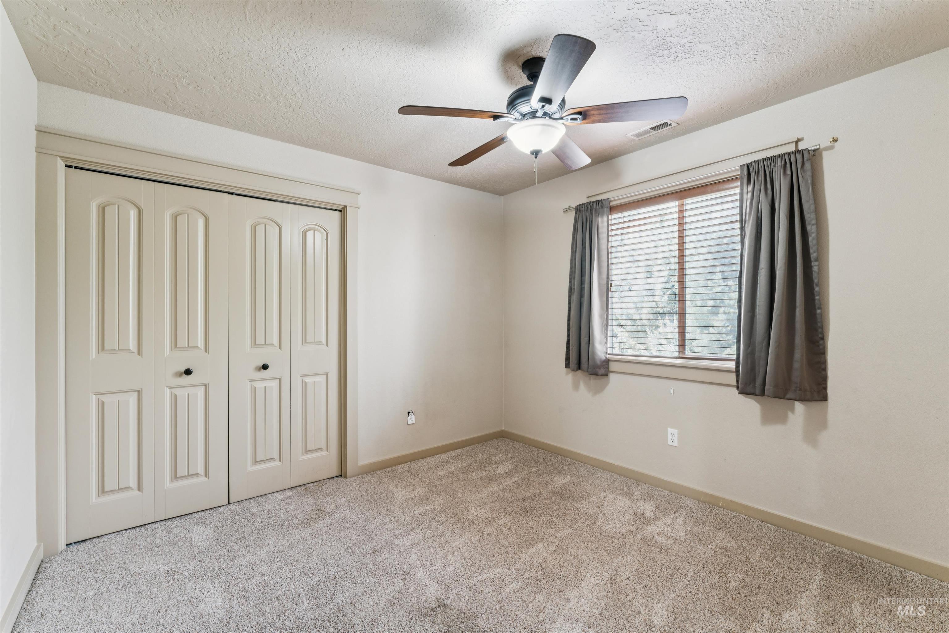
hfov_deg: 98.5
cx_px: 474
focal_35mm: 16
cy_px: 316
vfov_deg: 75.5
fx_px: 409
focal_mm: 15.5
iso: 400
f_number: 13
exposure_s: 1/4
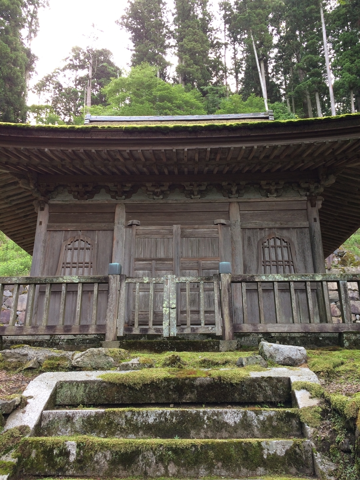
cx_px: 180
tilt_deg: +17.8
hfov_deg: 48.2
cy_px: 240
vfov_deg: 61.7
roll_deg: +1.2
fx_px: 402
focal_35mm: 29
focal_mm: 4.15
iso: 40
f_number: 2.2
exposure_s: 1/60
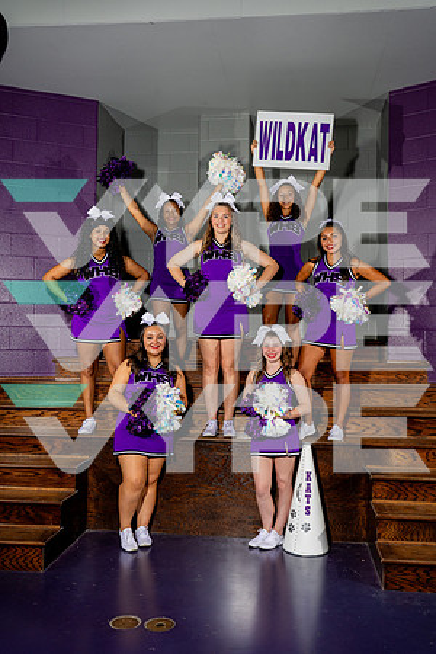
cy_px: 327
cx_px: 218
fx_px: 636
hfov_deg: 37.9
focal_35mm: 35
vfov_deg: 54.4
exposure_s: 1/250
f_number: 7.1
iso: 500
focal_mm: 35
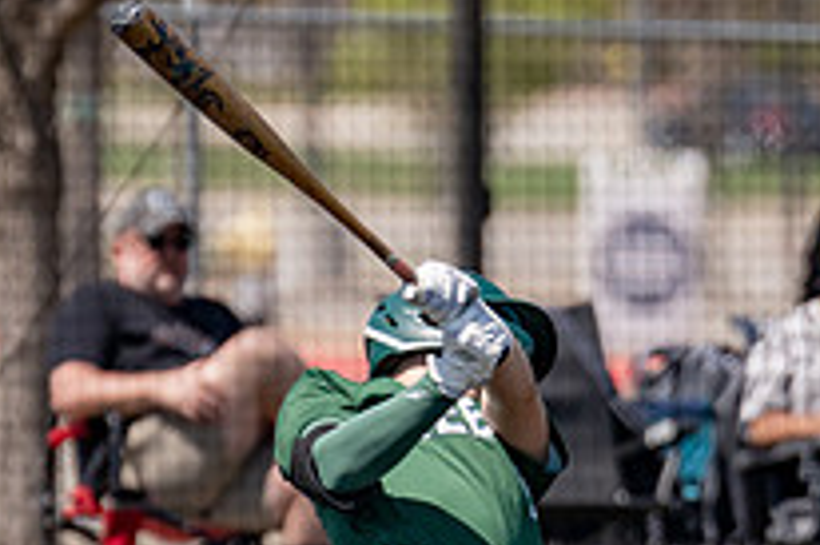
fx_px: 23282
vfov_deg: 1.3
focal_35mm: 1023
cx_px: 553
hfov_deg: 2.0
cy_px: 481
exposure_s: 1/3200
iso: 320
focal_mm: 280
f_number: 4
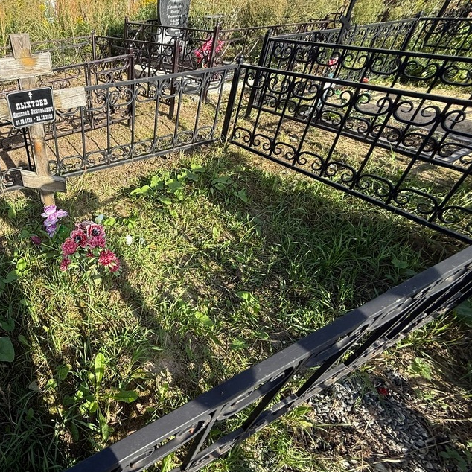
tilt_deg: -35.3
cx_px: 101
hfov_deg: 68.3
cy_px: 237
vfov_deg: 74.8
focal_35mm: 20
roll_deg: +0.3
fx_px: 309
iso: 50
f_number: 2.2
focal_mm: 2.22
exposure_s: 1/658
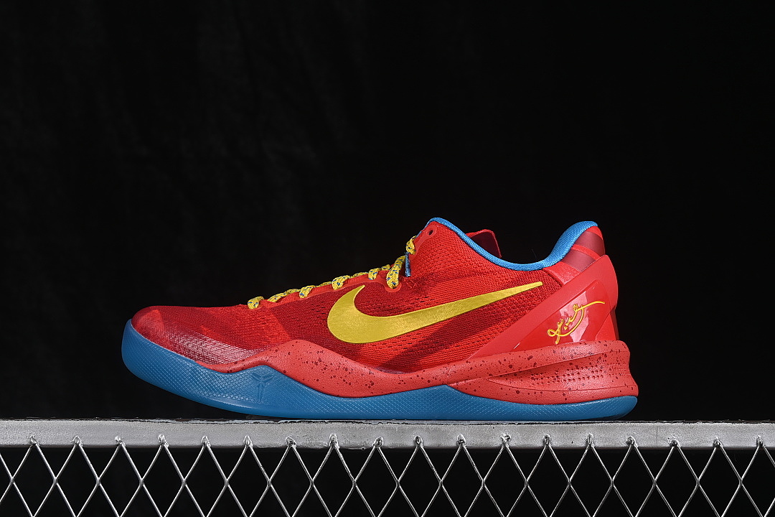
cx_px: 388
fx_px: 1614
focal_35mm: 75
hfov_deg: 27.0
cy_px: 258
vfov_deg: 18.2
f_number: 8
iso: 160
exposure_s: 1/80
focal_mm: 50
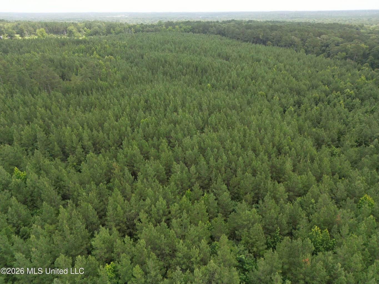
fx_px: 263
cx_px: 190
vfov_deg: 56.8
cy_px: 142
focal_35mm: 24
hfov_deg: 71.6
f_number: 1.7
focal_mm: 6.7
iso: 200
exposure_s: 1/1250
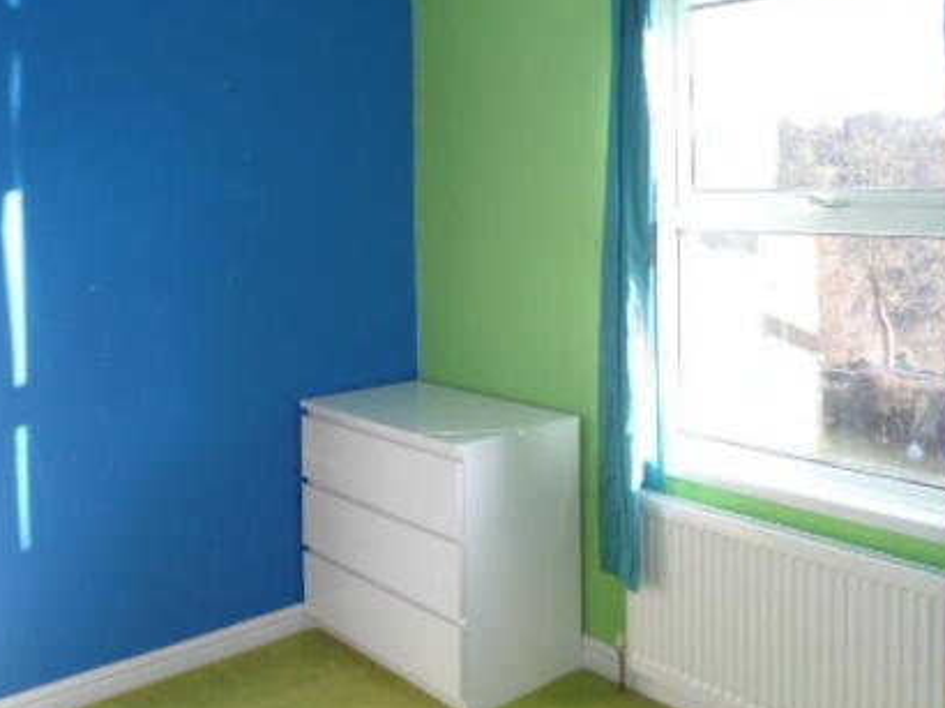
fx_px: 1009
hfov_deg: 50.1
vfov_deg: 38.4
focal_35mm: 37
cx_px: 527
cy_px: 264
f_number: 2.8
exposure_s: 1/100
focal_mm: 4.7
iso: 80
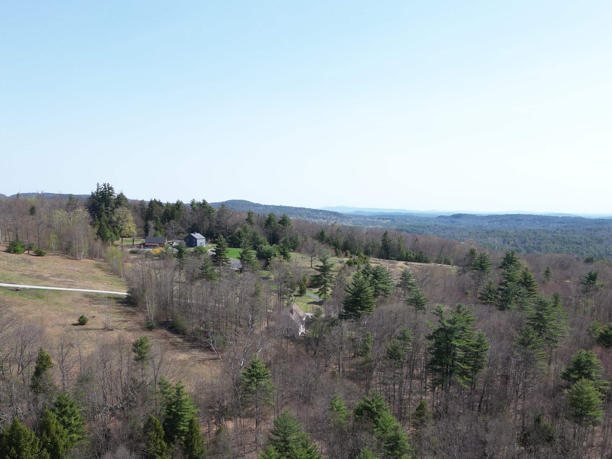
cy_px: 332
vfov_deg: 37.0
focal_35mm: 38
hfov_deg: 48.7
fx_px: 672
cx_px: 364
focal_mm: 6.72
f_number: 1.7
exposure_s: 1/1600
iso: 100
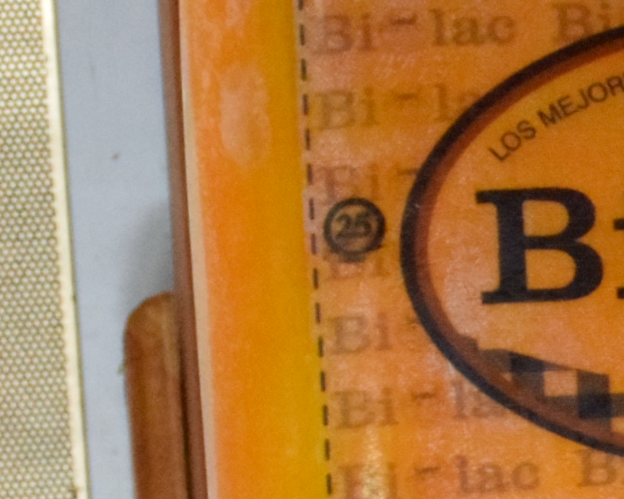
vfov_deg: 4.7
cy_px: 325
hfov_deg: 5.6
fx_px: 6084
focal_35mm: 329
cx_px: 1603
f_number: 7.1
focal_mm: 45
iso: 3200
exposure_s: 1/200
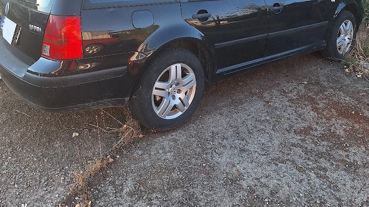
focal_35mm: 34
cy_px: 1
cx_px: 186
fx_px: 333
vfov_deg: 32.0
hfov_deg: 58.0
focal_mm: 5.54
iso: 40
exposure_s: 1/400
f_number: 1.8
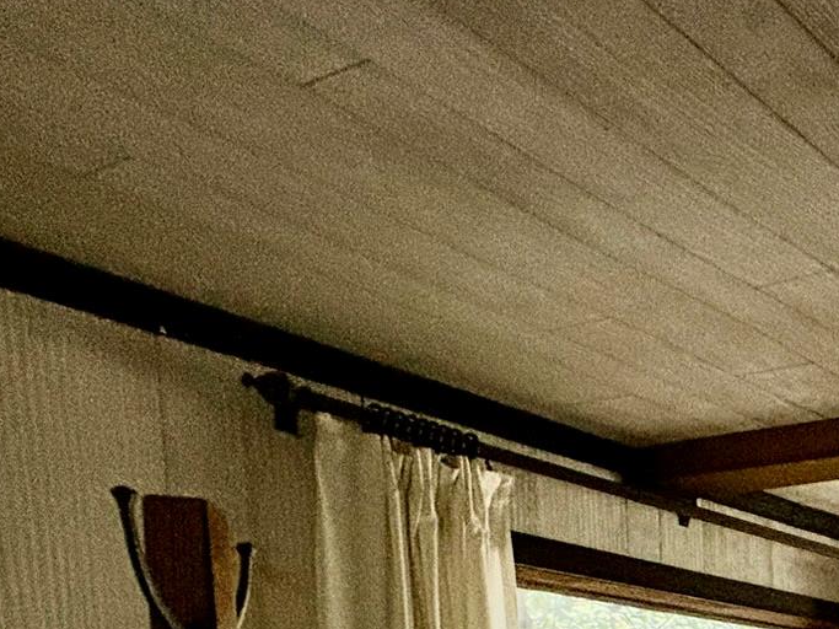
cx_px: 1146
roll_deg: -0.4
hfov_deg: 31.6
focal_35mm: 42
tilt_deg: -4.2
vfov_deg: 28.0
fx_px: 1018
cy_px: 833
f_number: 2.2
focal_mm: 2.22
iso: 320
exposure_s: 1/60
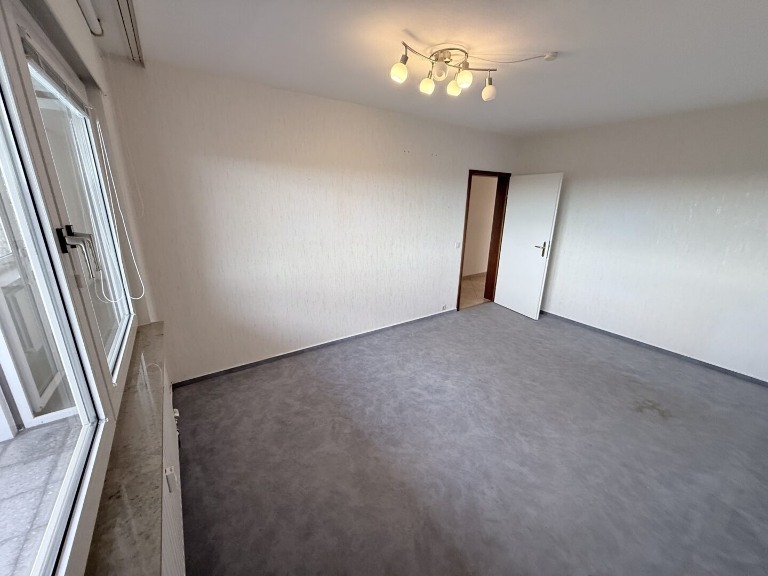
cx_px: 384
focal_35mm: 14
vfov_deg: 85.7
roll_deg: -0.8
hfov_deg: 102.1
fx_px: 311
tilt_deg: -14.8
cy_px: 288
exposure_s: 1/100
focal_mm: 2.22
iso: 250
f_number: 2.2
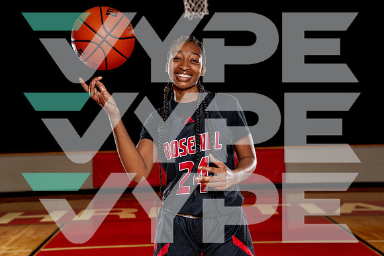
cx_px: 192
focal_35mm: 54
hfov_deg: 36.9
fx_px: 576
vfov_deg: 25.1
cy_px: 128
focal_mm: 54
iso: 400
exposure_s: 1/250
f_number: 4
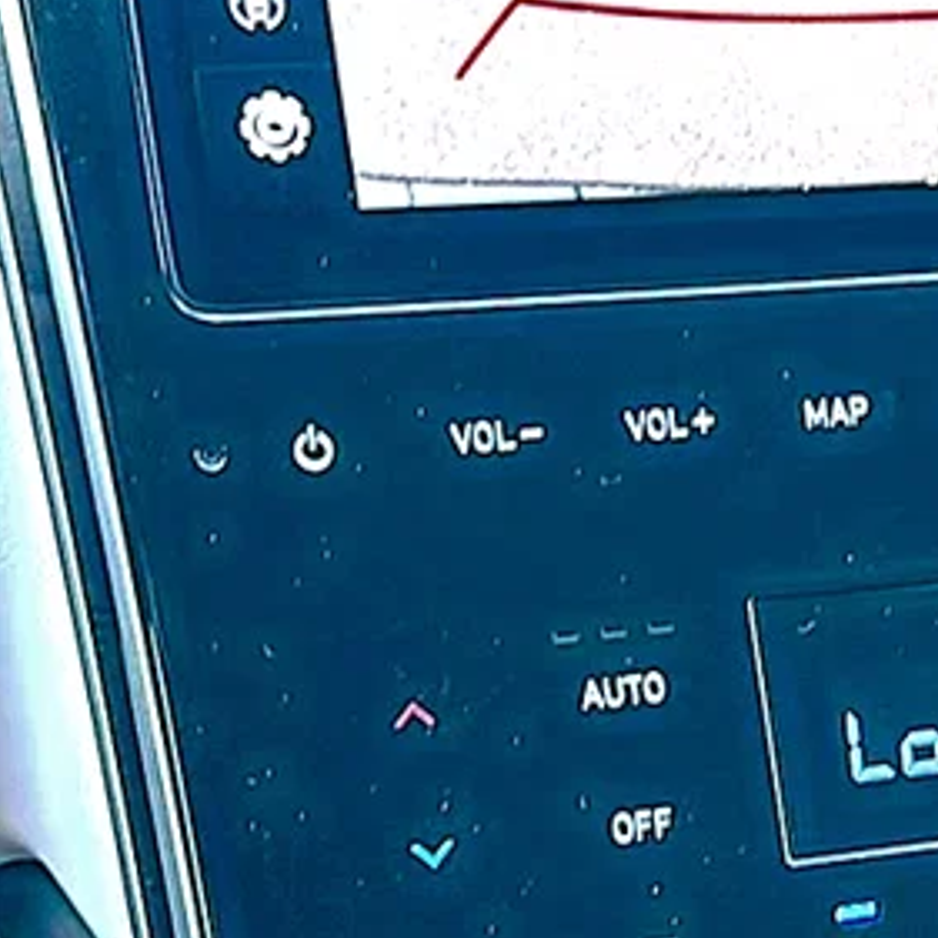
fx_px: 2698
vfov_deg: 19.4
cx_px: 1165
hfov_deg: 18.5
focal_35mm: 88
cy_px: 799
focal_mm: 6.86
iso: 125
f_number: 1.78
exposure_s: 1/60
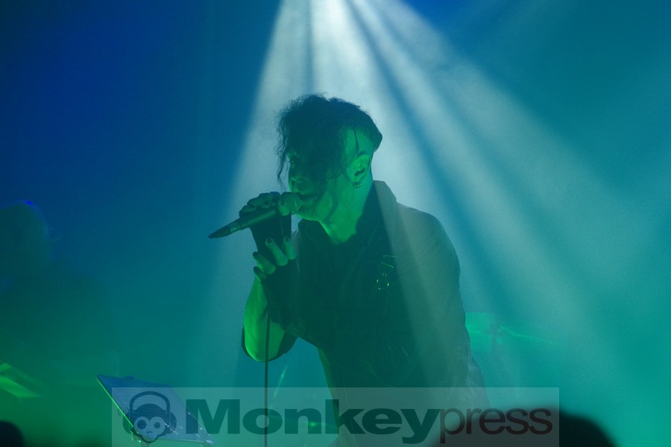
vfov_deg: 18.2
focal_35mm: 75
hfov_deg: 27.0
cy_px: 224
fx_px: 1398
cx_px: 336
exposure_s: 1/1000
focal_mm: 50
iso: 1600
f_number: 2.5
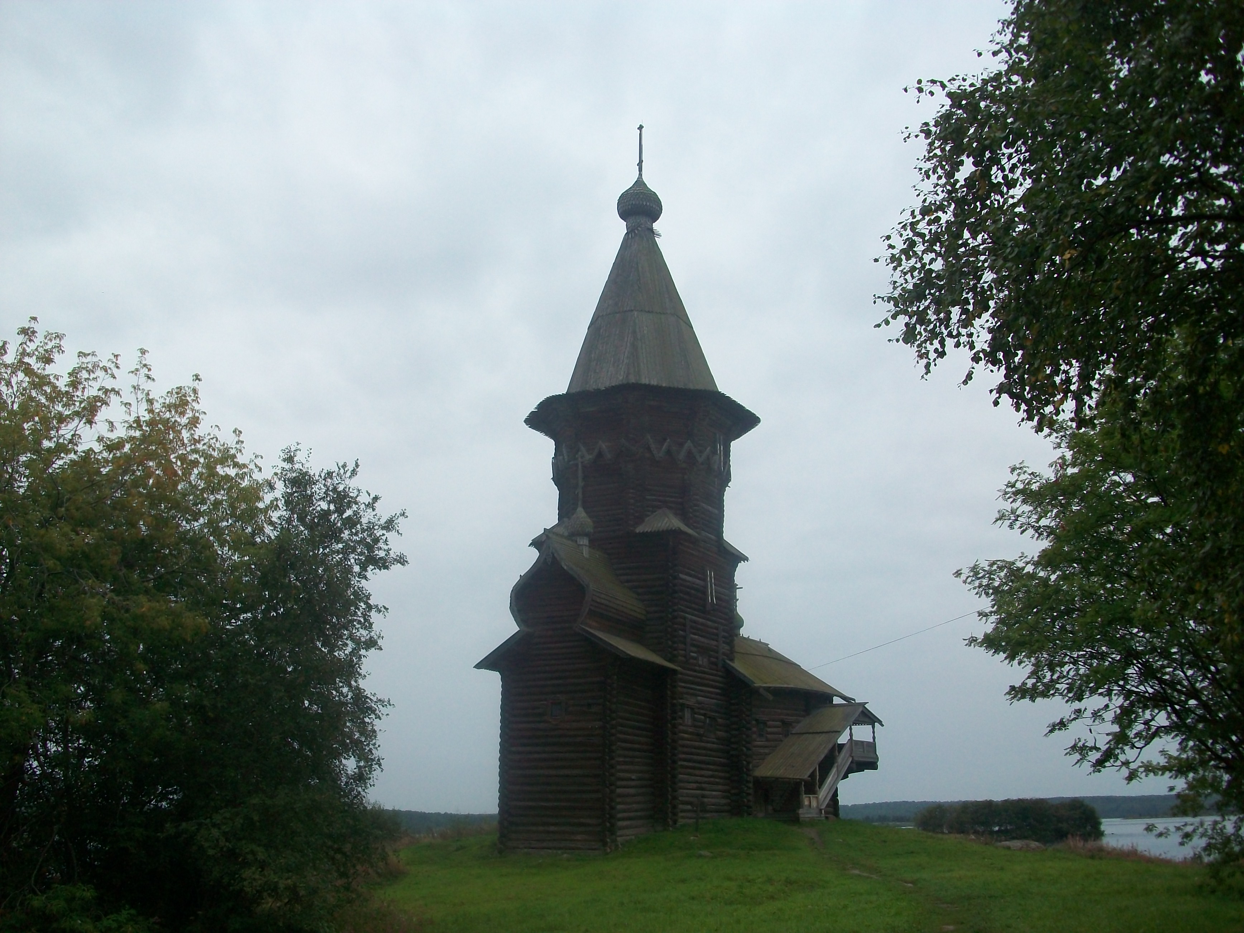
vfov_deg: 41.8
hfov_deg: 54.0
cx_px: 622
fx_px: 1222
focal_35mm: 34
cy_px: 466
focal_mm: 5.7
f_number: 2.8
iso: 80
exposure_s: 1/800
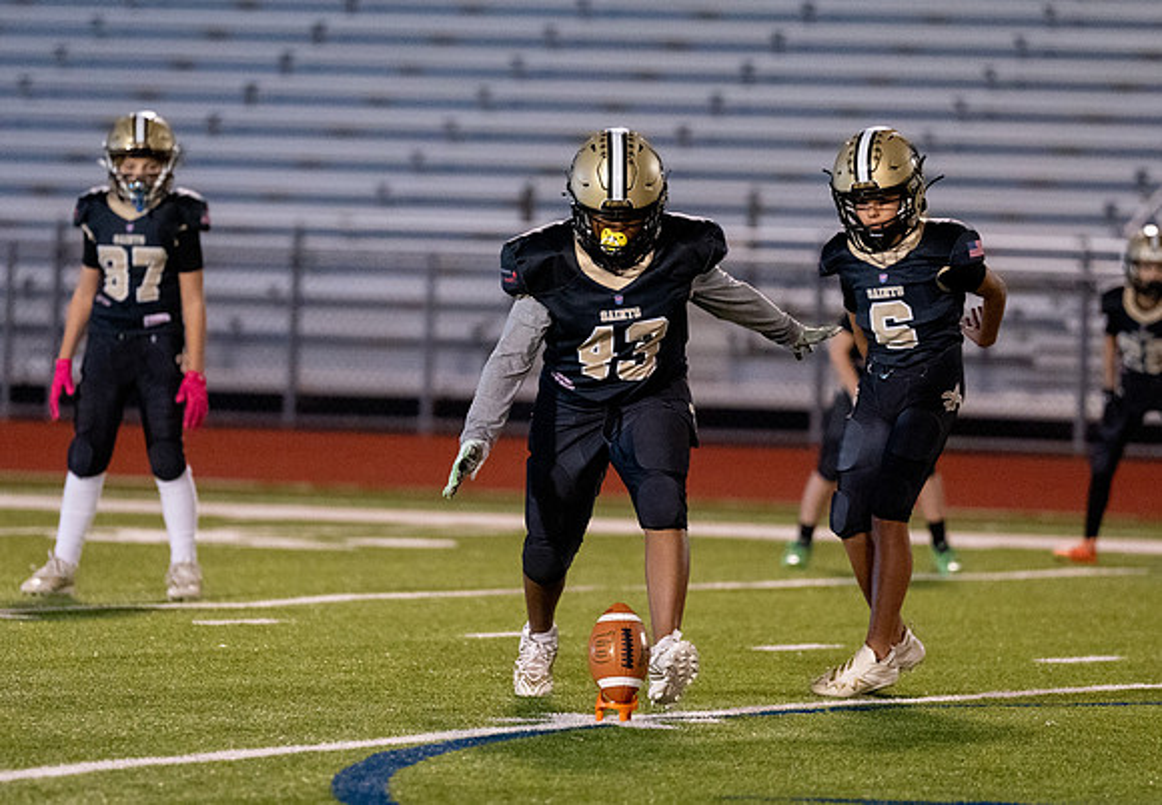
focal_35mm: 337
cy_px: 416
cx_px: 516
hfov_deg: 6.0
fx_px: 10998
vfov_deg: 4.2
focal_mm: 200
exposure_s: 1/1000
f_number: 2.8
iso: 5000
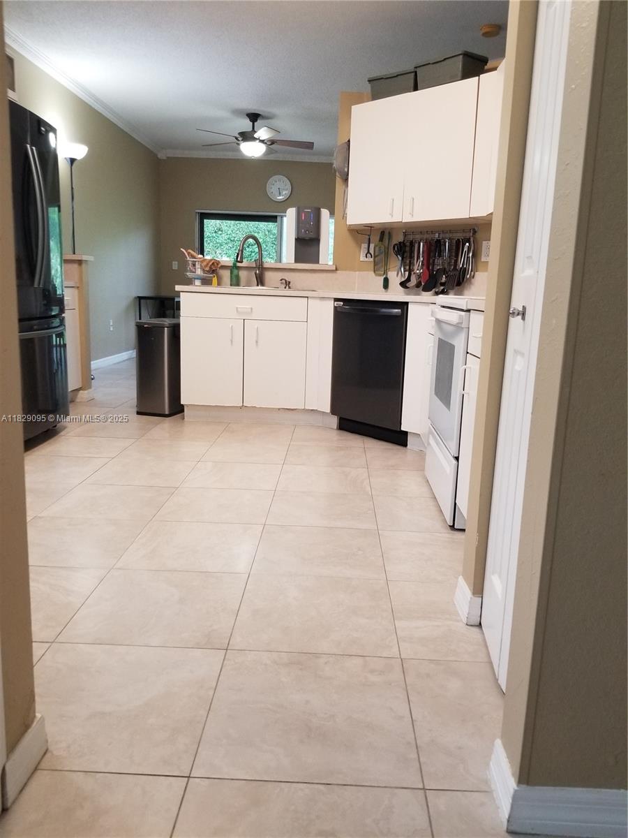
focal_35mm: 26
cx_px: 314
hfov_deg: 53.1
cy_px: 419
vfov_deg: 67.3
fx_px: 629
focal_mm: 4.25
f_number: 1.7
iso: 160
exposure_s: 1/40
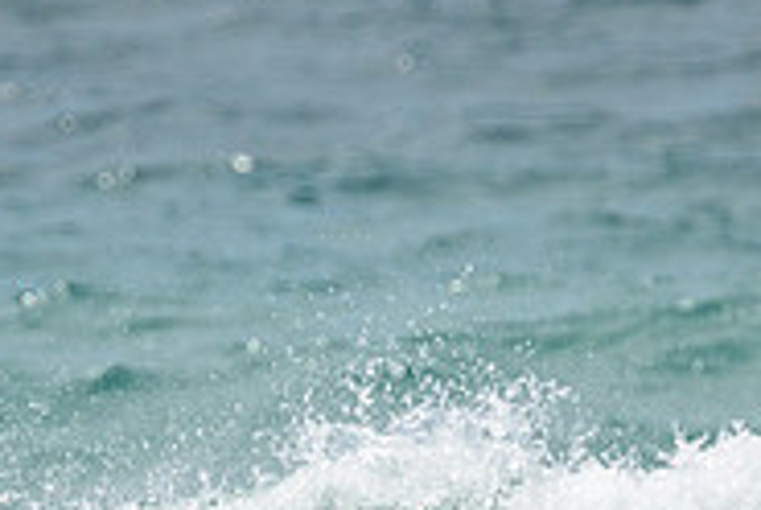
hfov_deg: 0.8
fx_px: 53037
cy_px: 738
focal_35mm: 2505
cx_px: 280
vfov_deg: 0.6
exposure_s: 1/2000
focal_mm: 800
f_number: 11
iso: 720
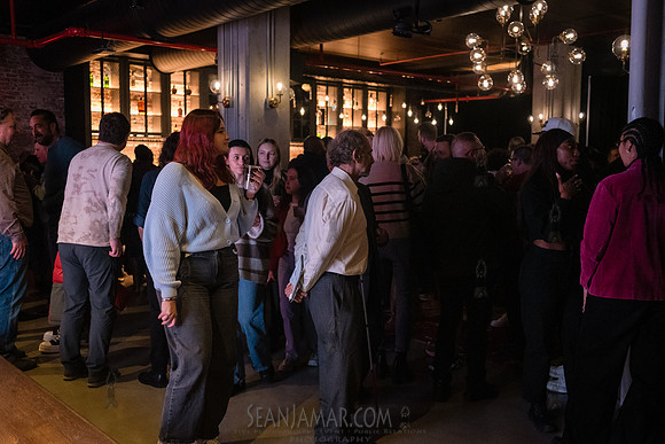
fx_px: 647
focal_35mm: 35
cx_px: 332
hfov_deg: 54.4
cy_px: 222
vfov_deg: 37.9
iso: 8000
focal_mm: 35
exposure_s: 1/250
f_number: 3.5
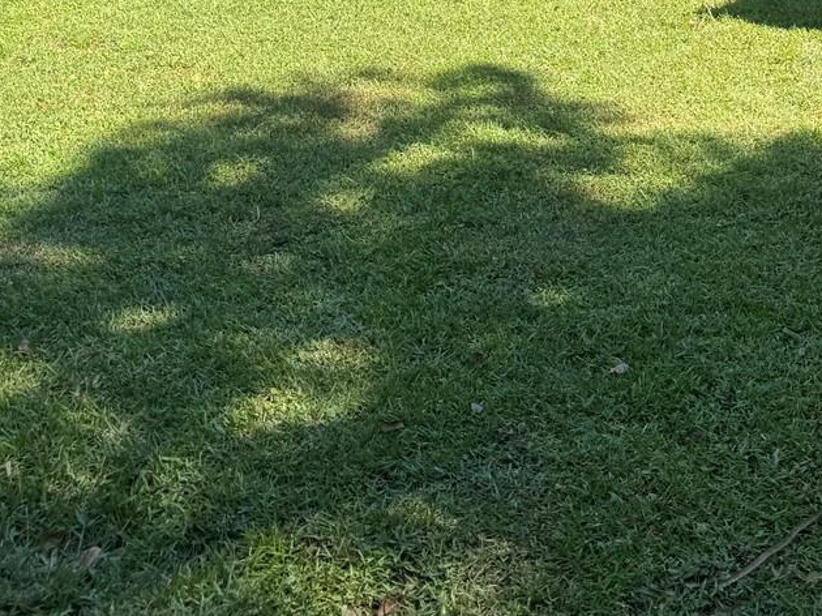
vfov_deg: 21.8
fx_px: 1448
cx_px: 612
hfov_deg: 31.2
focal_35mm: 61
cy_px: -164
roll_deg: +0.7
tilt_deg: -5.4
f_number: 1.78
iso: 80
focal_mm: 6.76
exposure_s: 1/1292
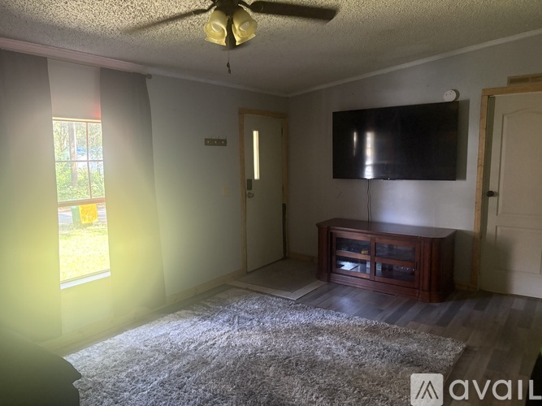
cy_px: 203
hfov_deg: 67.3
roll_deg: +1.2
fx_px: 407
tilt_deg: -6.9
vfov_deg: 53.0
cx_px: 271
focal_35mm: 26
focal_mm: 5.96
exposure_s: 1/60
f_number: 1.6
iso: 500
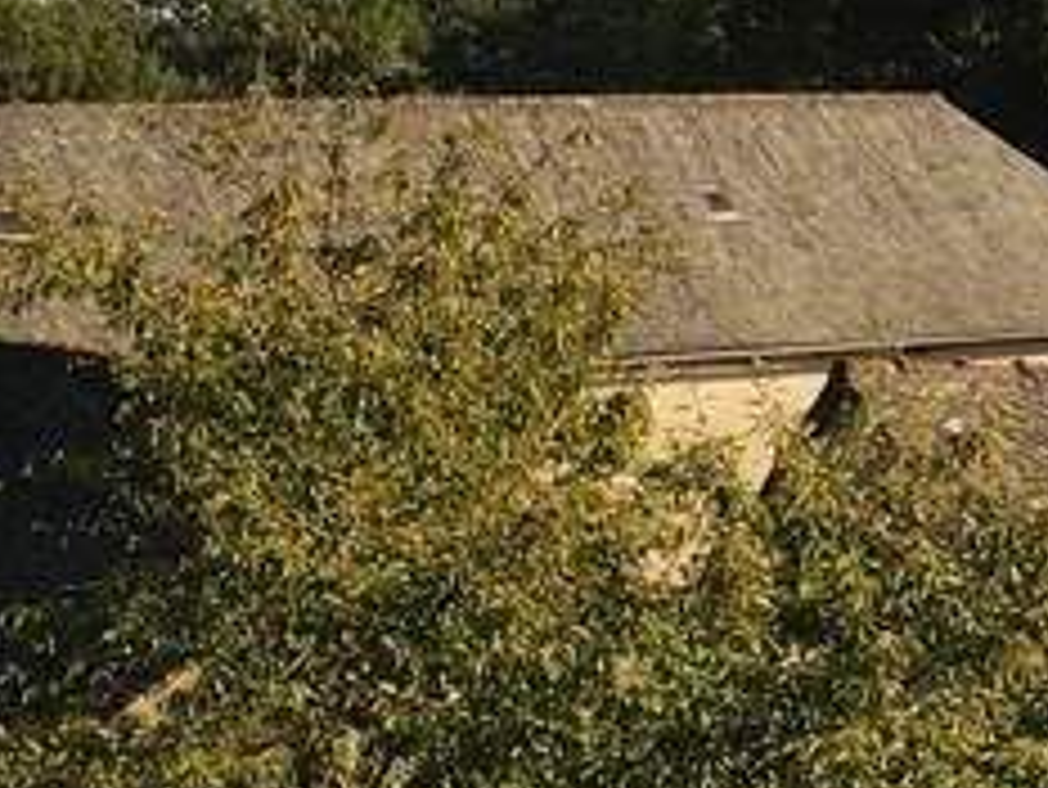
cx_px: 1435
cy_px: 284
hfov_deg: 14.2
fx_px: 3998
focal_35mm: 132
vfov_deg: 11.2
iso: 100
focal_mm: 4.5
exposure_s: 1/500
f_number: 2.8
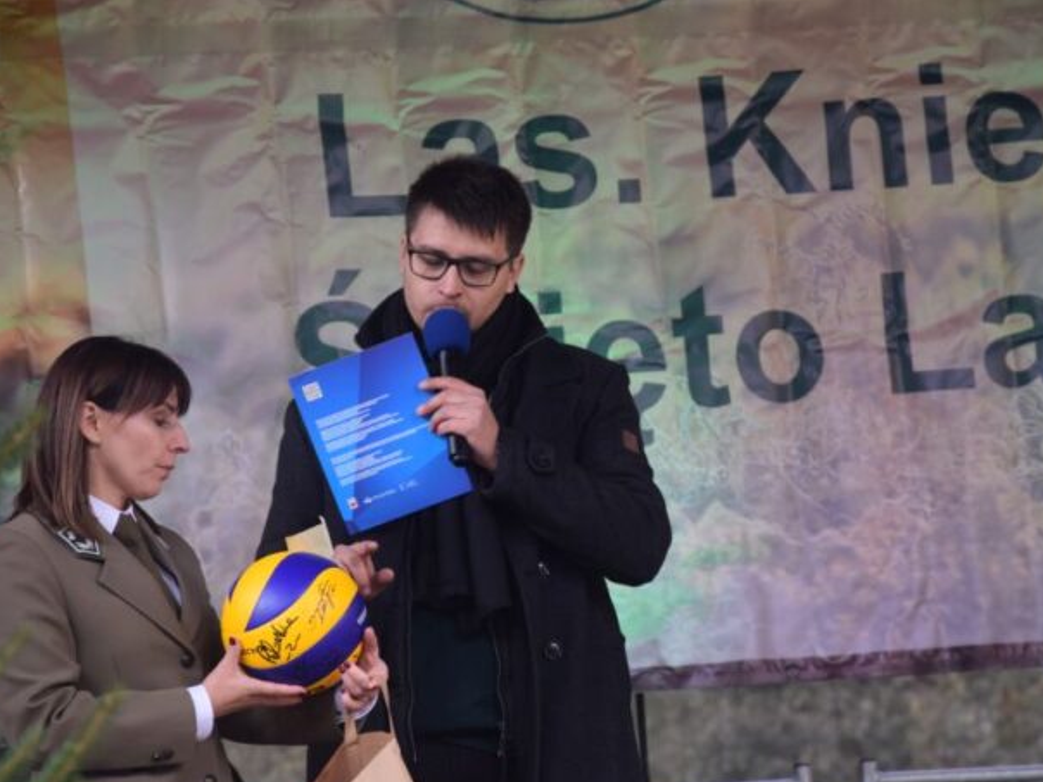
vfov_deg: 7.7
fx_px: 5803
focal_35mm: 193
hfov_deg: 10.3
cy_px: 413
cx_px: 565
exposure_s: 1/125
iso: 400
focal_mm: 105
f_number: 5.6
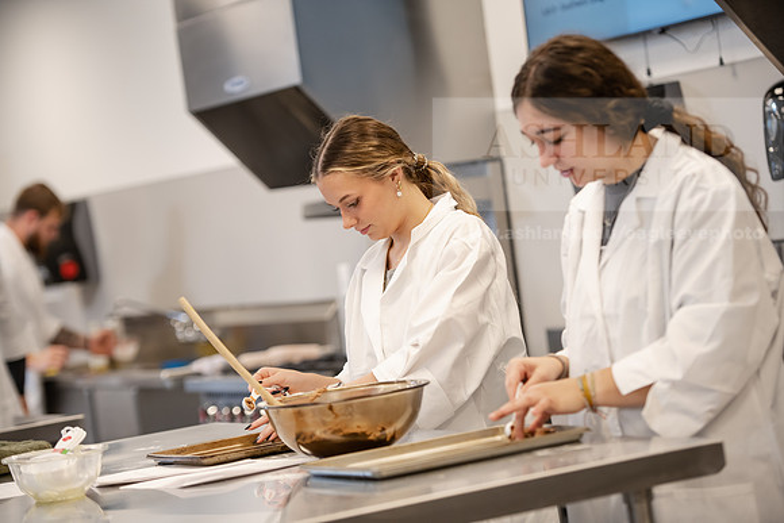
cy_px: 262
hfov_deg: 18.3
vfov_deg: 12.2
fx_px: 2440
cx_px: 392
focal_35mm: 112
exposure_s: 1/200
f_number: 3.2
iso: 800
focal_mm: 112
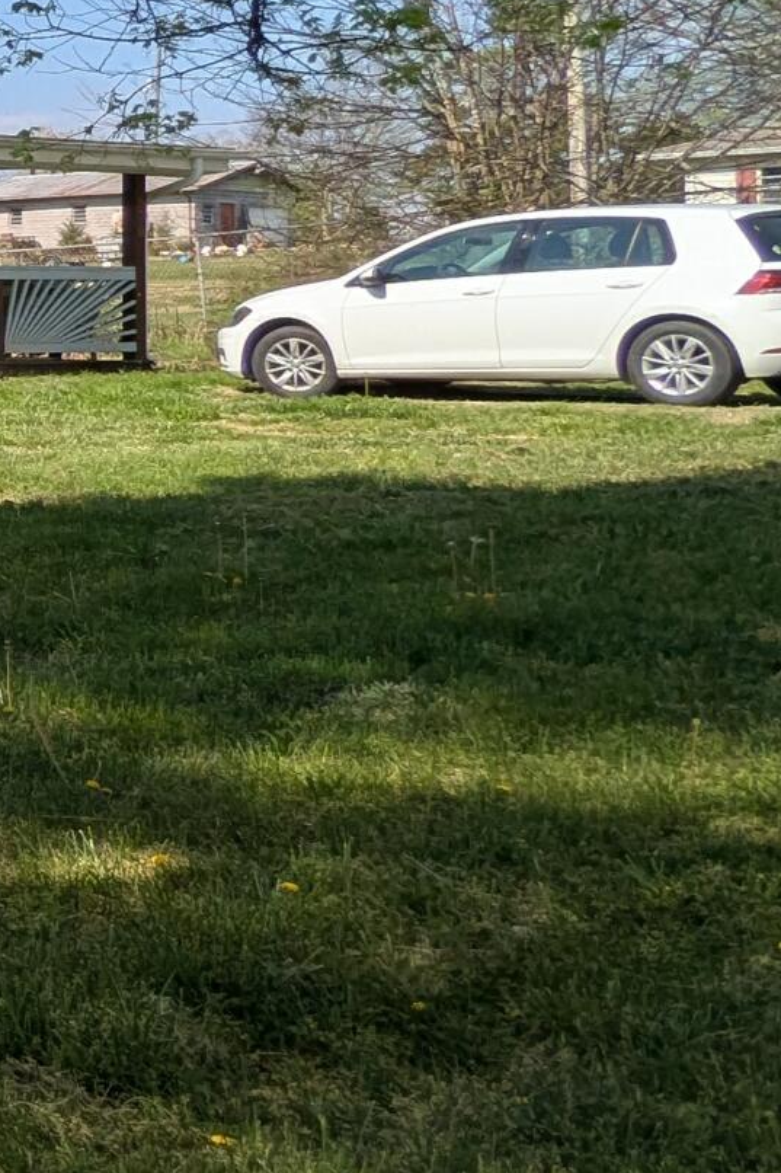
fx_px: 2018
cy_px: 256
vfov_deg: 31.6
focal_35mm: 62
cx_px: -1155
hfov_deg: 14.0
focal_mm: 2.35
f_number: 2.2
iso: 50
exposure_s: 1/1550
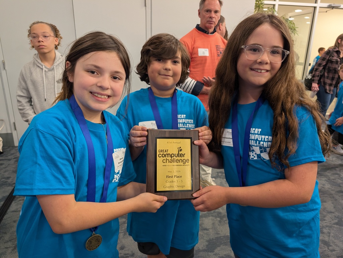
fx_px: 238
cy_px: 129
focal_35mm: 24
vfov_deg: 56.9
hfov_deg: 71.5
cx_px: 172
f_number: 1.68
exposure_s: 1/120
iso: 515
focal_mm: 6.9
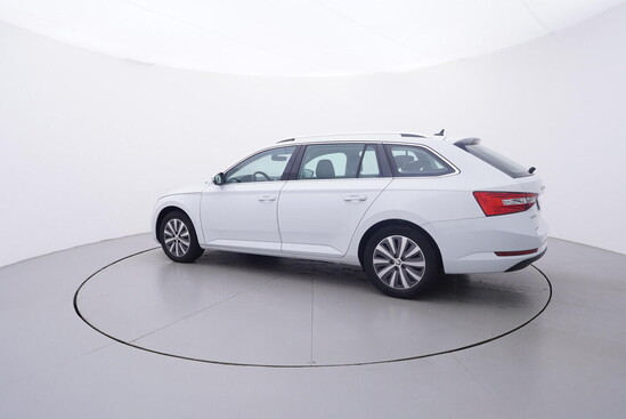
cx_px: 313
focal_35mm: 22
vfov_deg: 56.2
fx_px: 392
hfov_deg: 77.3
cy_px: 210
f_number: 5
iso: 200
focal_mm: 15
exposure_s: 1/80
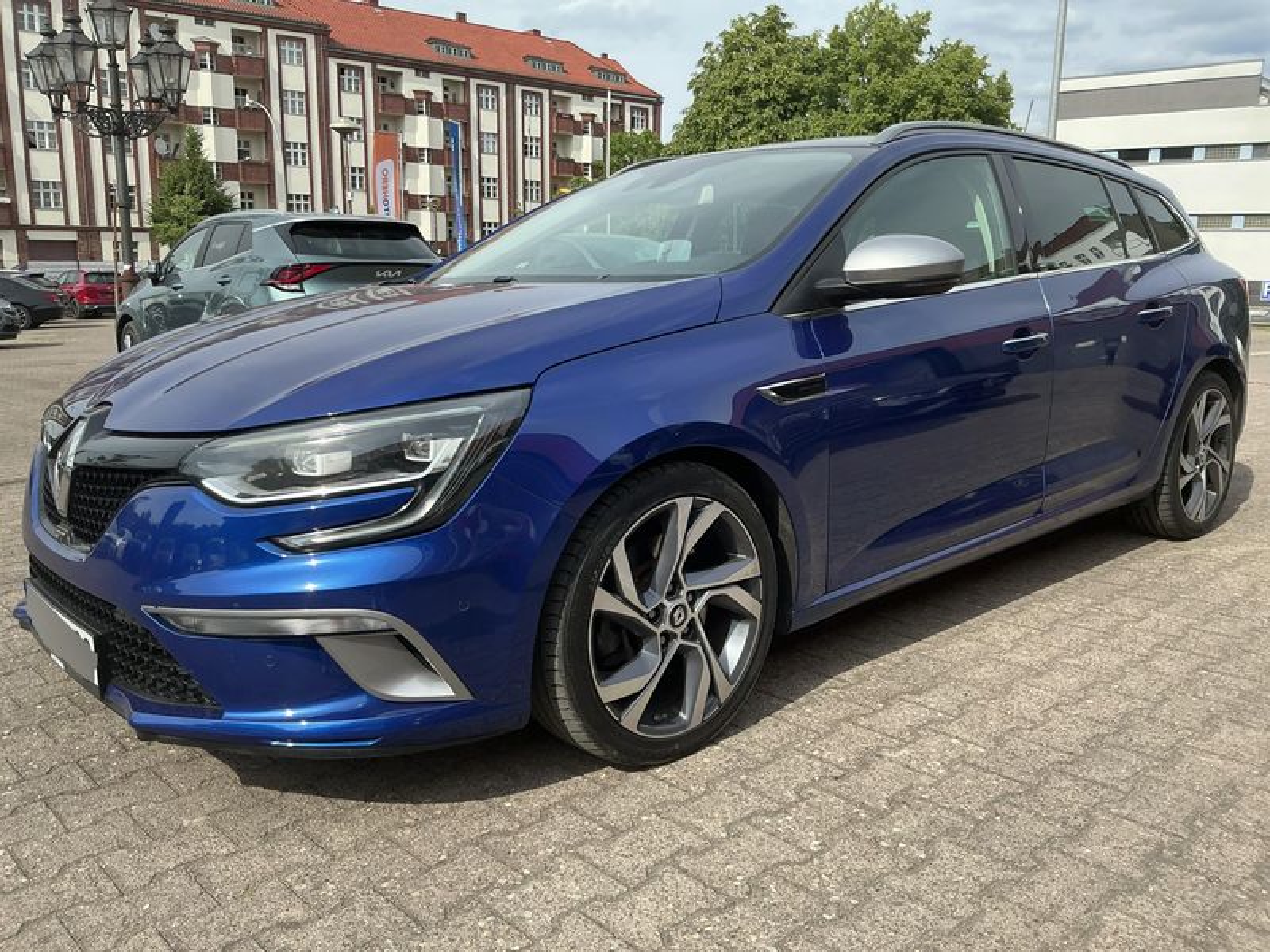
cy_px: 476
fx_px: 1027
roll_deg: -4.7
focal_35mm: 28
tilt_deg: -9.6
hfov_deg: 63.4
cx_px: 635
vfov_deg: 49.7
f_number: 1.8
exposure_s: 1/1144
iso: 25
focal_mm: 3
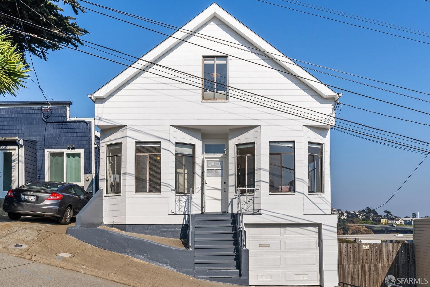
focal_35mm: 31
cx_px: 215
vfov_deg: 42.3
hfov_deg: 60.3
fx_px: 370
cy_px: 144
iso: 200
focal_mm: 31
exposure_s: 1/800
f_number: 10
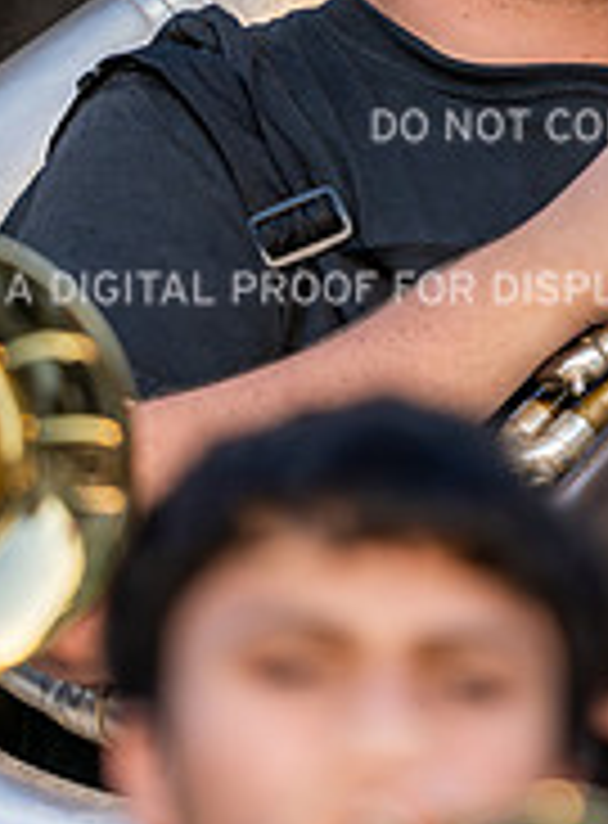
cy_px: 247
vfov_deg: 1.0
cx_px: 529
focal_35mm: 2028
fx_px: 48002
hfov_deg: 0.7
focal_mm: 400
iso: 200
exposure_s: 1/1250
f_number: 2.8
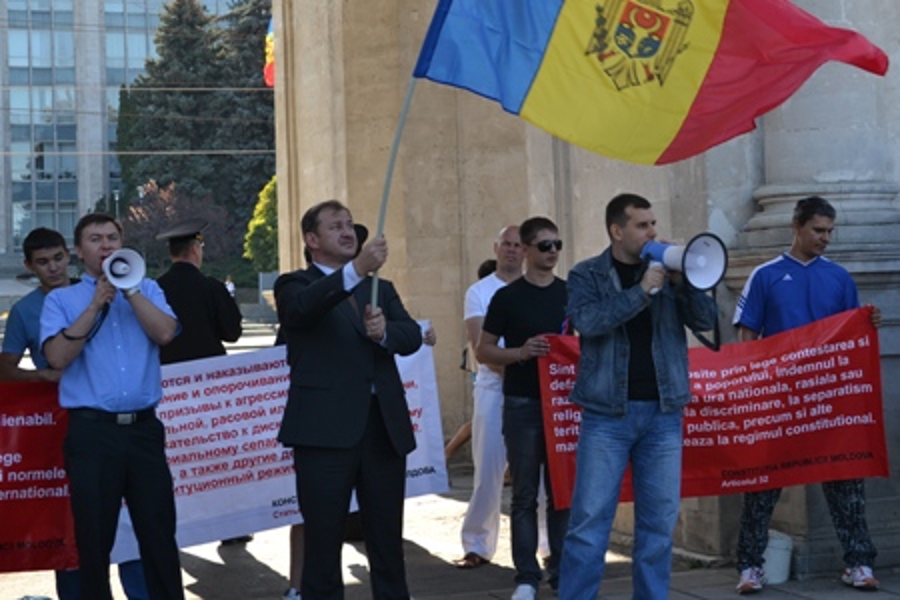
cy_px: 300
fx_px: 1500
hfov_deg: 33.4
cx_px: 450
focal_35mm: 60
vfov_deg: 22.6
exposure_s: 1/125
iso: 125
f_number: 5.6
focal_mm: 40
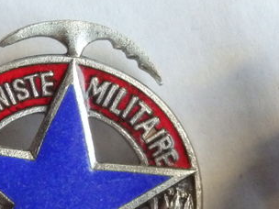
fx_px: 1749
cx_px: 262
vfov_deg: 6.8
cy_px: 201
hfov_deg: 9.1
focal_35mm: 217
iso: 800
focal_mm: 11.9
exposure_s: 1/80
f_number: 4.4
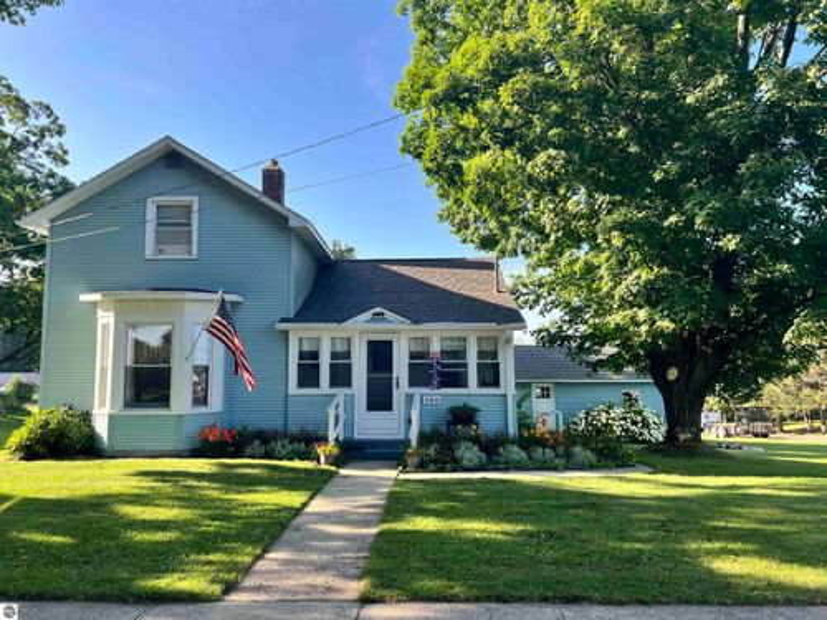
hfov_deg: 67.3
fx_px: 621
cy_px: 310
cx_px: 414
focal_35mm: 26
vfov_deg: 53.1
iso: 50
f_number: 1.5
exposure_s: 1/853
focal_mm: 5.7
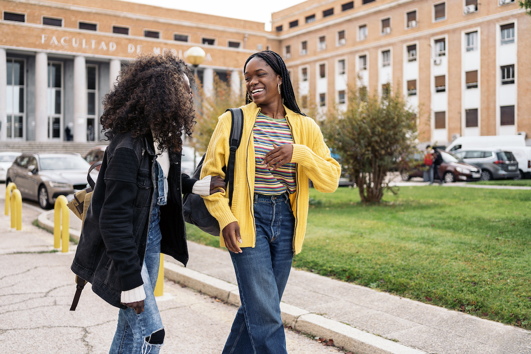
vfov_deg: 36.9
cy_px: 172
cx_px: 261
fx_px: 531
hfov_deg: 53.1
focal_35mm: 36
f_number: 2.2
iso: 100
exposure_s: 1/500
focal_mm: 35
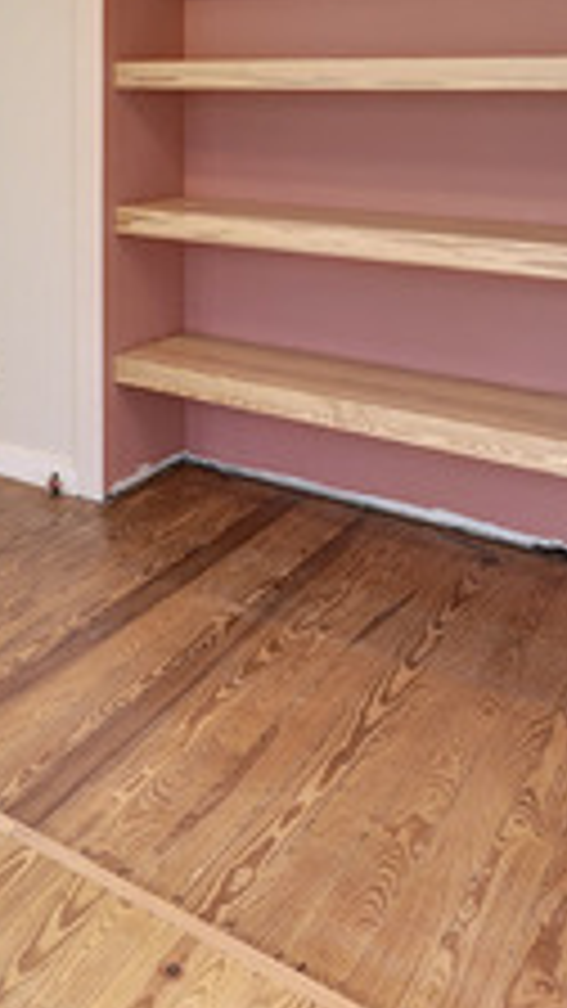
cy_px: 106
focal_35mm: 39
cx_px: -248
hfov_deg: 24.6
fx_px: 1042
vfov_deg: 46.7
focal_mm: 13
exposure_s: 1/10
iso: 400
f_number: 8
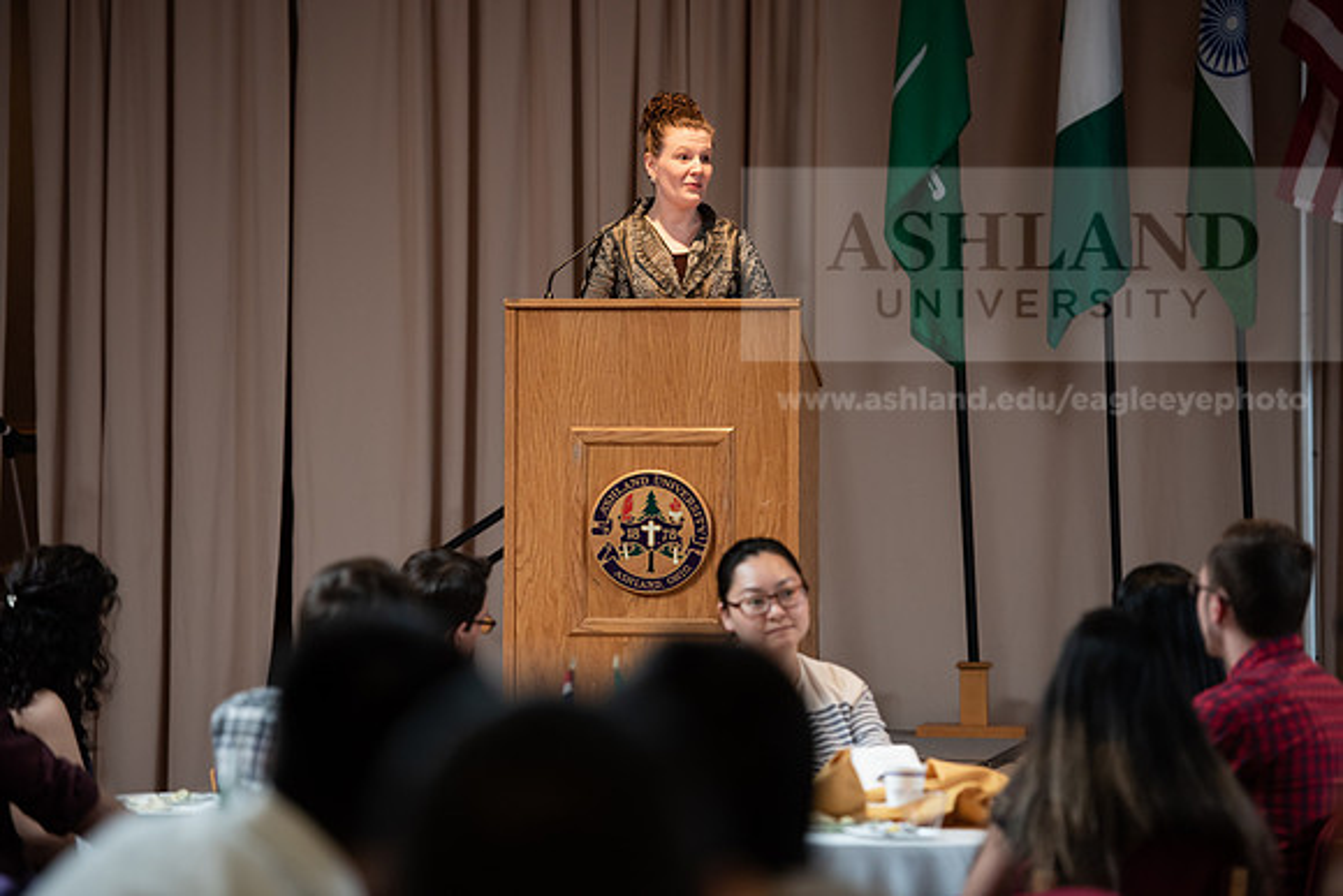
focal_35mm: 160
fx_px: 5970
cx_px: 672
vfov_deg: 8.6
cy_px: 448
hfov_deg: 12.8
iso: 1250
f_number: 3.5
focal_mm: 160
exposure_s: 1/200
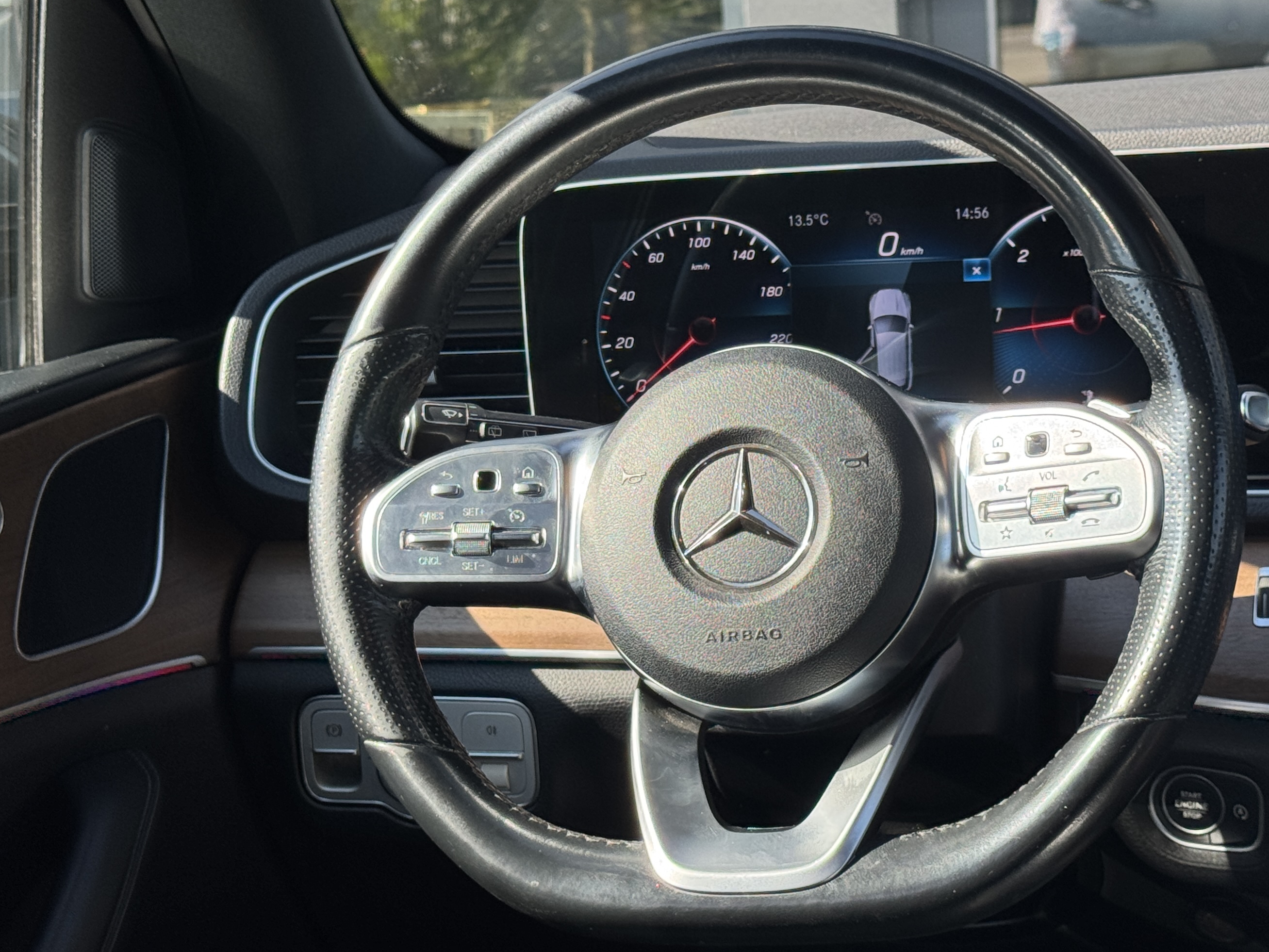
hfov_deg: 26.3
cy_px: 418
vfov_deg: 19.9
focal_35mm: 74
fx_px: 2713
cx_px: 676
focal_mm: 6.76
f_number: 1.78
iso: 64
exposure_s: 1/939
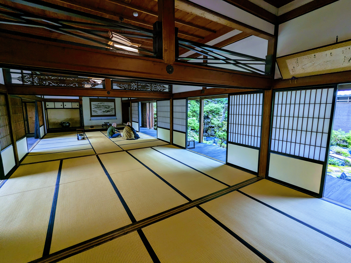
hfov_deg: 94.5
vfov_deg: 78.1
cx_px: 176
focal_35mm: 16
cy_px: 132
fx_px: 162
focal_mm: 2.35
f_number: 2.2
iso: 65
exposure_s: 1/100
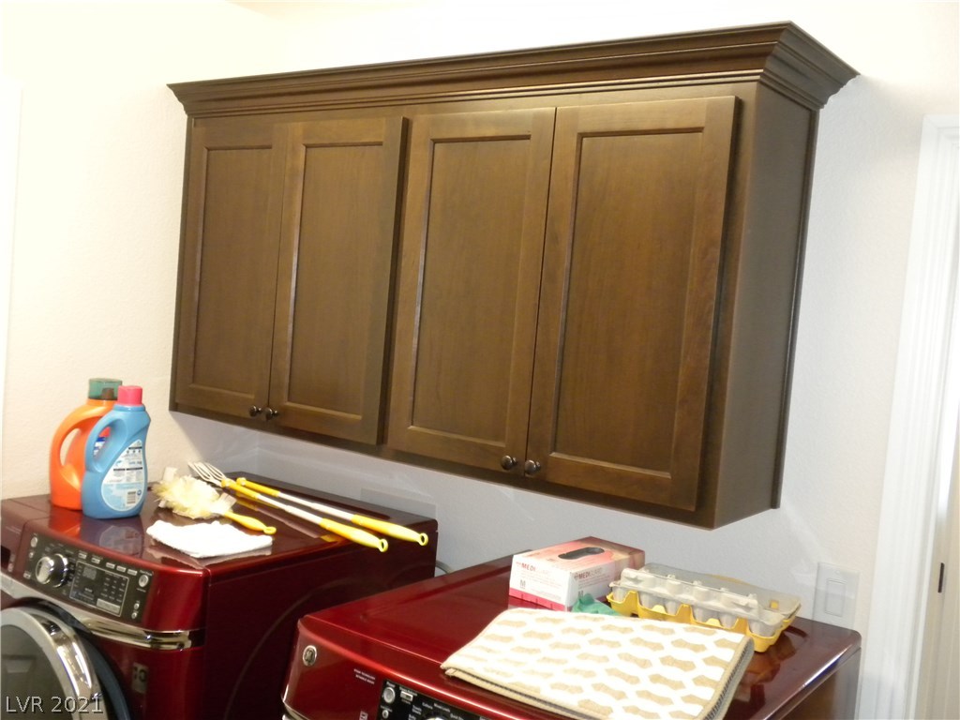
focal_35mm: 37
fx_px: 1026
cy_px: 360
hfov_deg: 50.1
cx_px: 480
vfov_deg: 38.7
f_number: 3.5
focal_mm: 6.6
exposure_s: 1/30
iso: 400
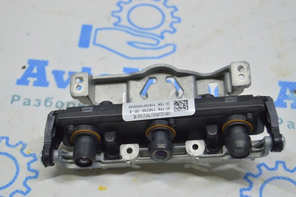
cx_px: 148
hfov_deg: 24.6
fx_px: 677
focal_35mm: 82
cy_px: 98
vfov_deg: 16.5
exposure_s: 1/20
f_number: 5.6
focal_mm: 55
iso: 400
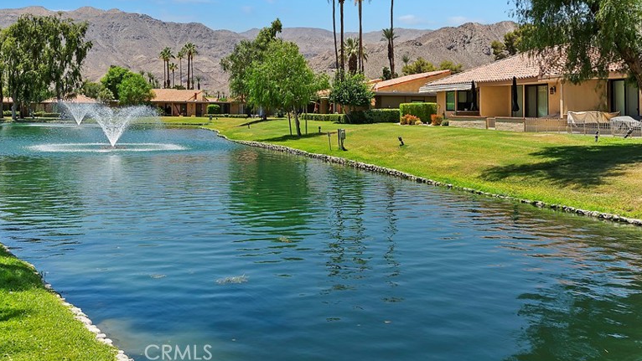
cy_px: 78
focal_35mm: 42
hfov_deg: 48.2
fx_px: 715
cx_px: 272
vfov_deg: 27.8
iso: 100
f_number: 8
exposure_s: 1/400
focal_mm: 20
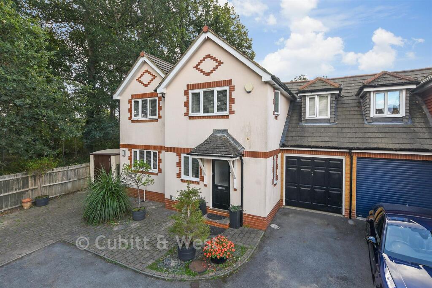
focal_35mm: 17
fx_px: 204
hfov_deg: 93.3
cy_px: 144
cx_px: 216
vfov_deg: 70.5
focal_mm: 11.5
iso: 400
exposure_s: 1/200
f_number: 7.1
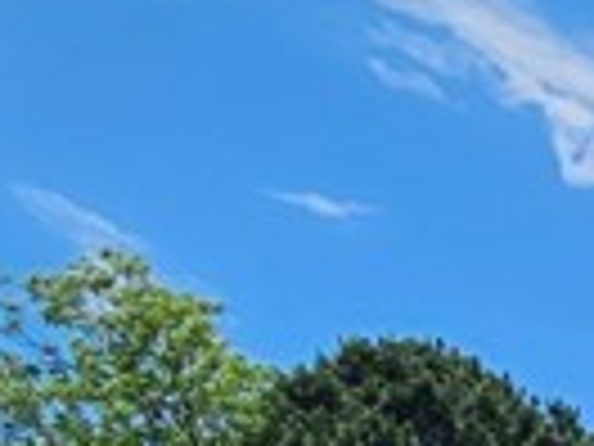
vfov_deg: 9.6
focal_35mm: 101
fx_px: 1733
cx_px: 1760
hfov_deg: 11.5
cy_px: 1487
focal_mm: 2.2
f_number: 2.2
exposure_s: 1/2693
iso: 50
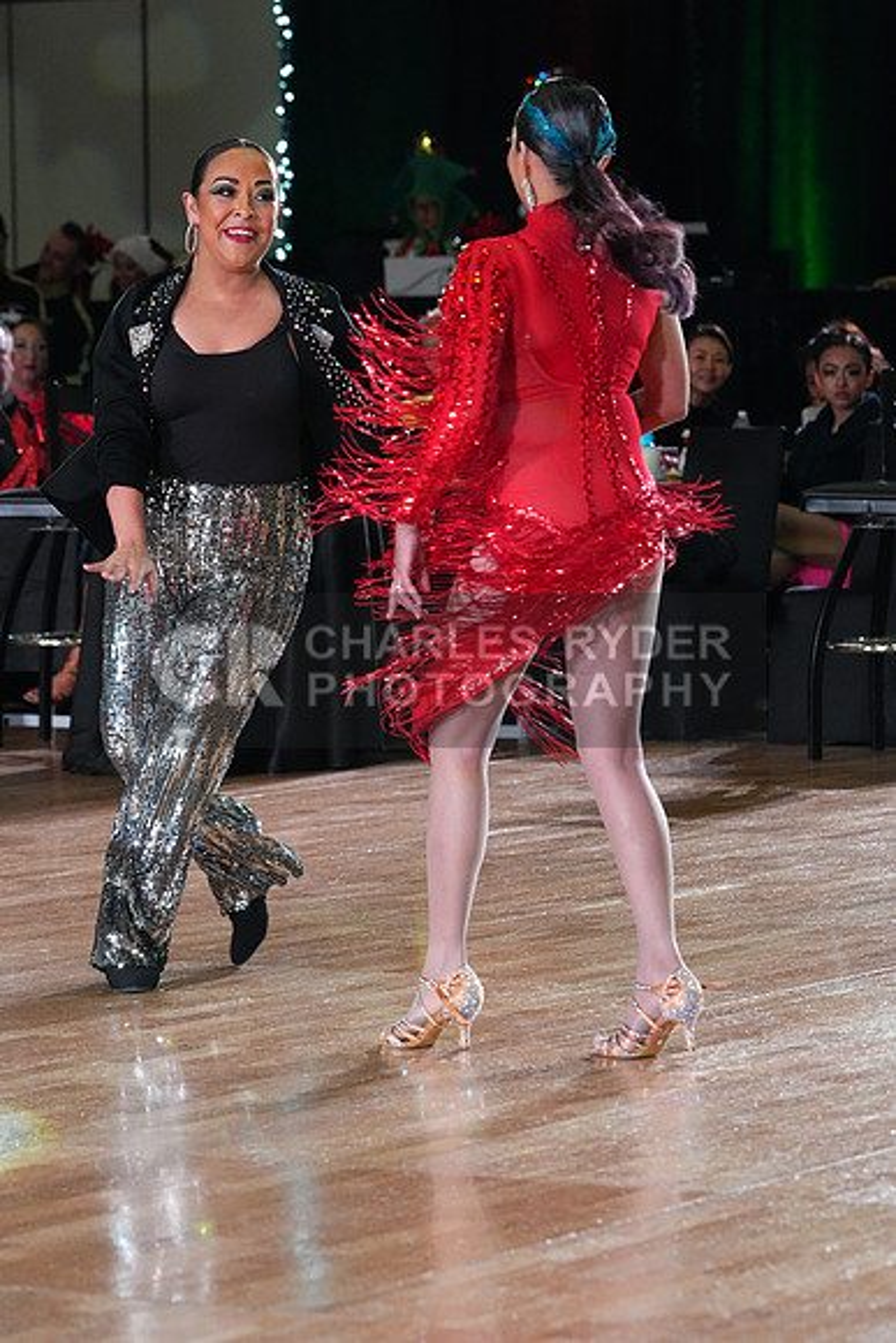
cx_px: 448
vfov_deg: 13.0
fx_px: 5895
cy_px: 672
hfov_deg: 8.7
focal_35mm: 158
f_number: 6.3
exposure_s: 1/400
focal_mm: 158
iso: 8000
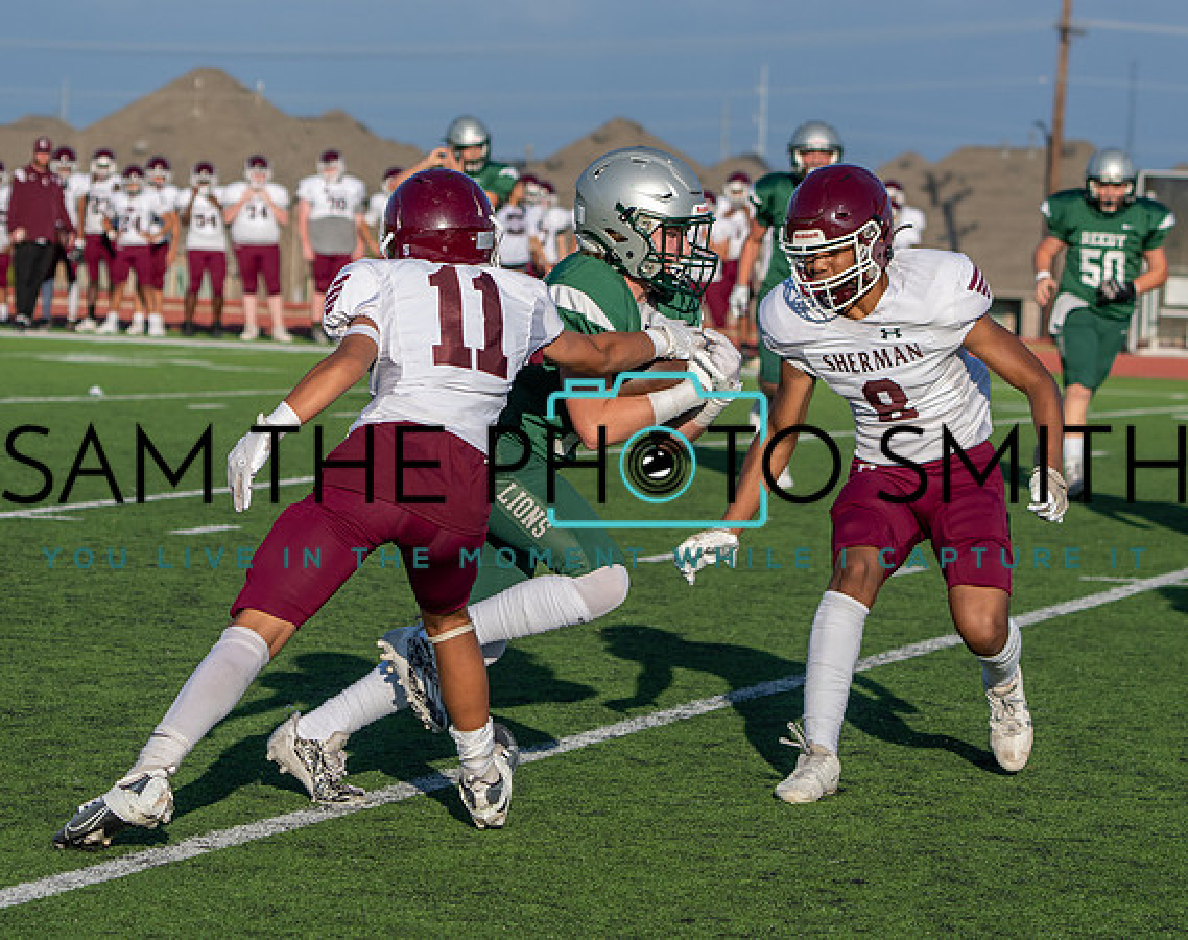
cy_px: 426
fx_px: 5831
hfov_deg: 11.6
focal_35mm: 167
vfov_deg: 9.2
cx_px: 510
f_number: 5
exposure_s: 1/1250
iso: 160
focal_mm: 100
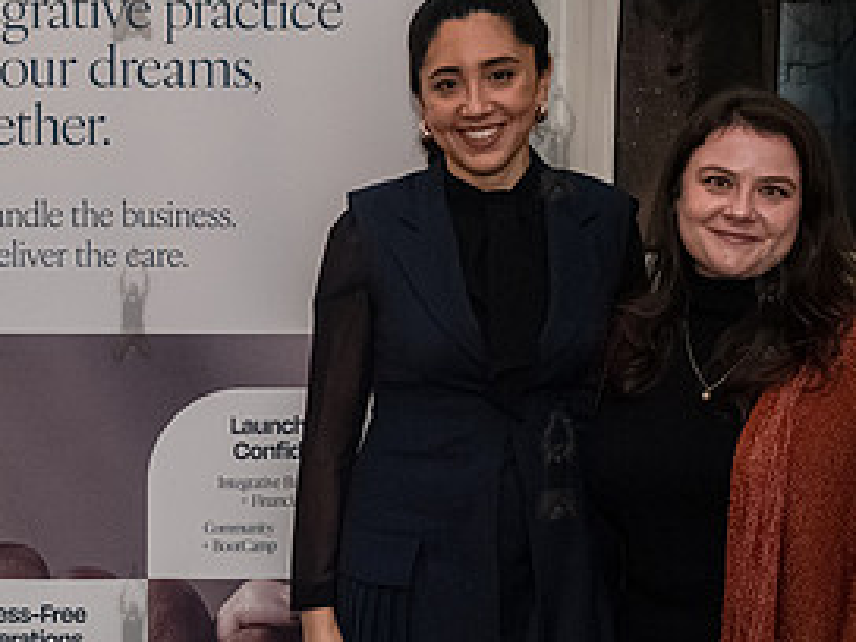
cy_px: 285
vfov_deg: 18.7
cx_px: 46
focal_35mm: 79
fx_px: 1954
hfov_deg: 23.9
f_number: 4.5
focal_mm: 35
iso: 8000
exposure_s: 1/400
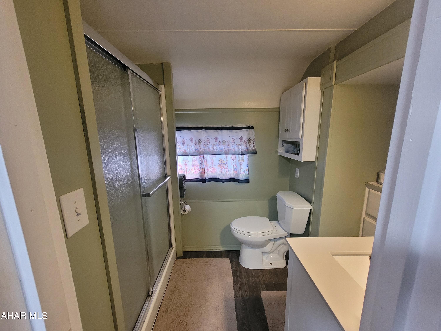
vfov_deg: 89.9
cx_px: 220
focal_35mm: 13
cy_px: 166
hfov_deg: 106.2
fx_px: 166
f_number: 2.2
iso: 320
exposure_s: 1/60
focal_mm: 1.74
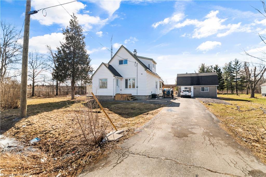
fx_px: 118
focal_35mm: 16
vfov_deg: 73.7
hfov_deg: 96.8
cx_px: 133
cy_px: 88
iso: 100
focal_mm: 11
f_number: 3.5
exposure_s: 1/320
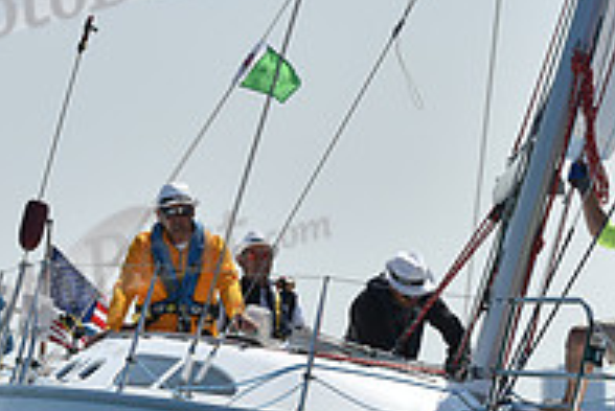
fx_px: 7078
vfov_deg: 3.3
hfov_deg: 5.0
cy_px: 391
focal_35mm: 414
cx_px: 496
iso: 250
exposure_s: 1/2000
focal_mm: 140
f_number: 7.1
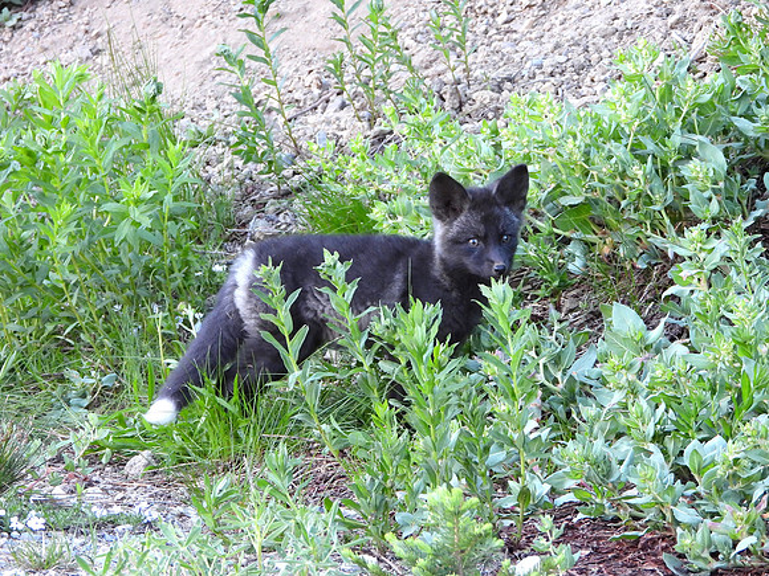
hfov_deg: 6.6
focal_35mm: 300
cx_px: 384
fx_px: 6665
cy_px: 288
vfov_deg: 5.0
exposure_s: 1/60
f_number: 4.5
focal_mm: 53.9
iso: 400
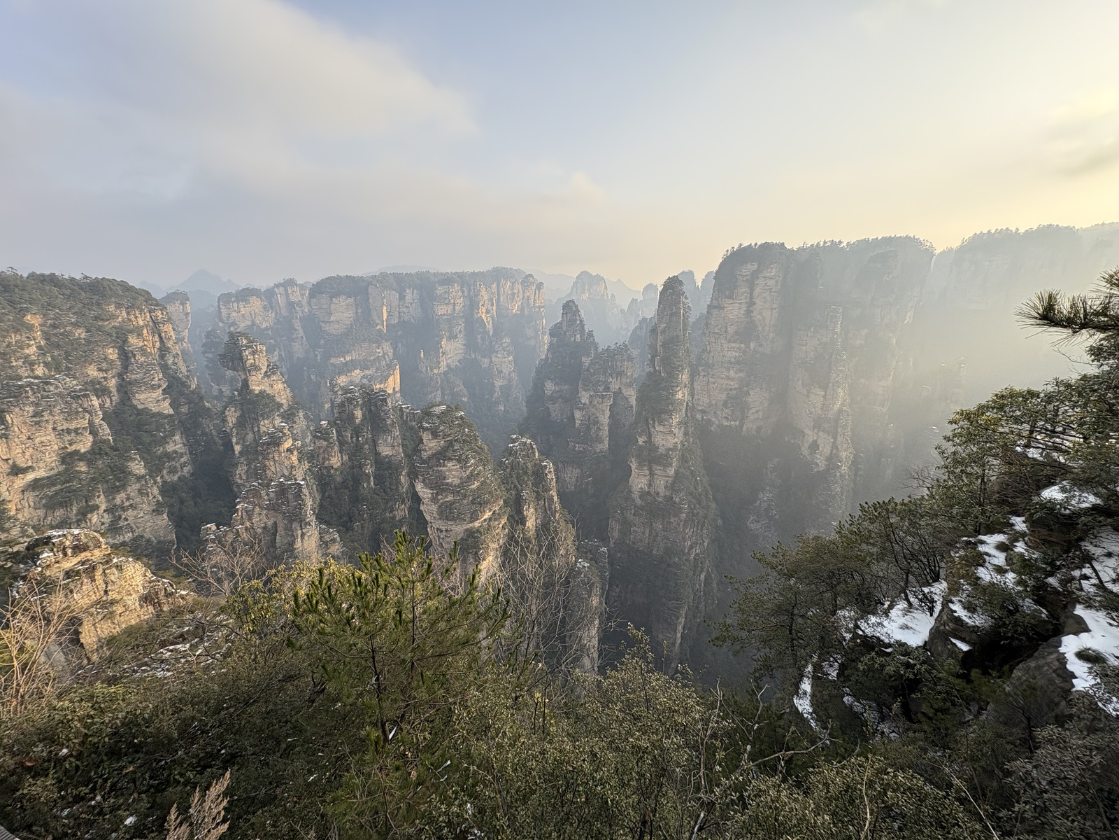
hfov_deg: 102.1
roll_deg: +0.3
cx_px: 560
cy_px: 420
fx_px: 453
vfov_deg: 85.7
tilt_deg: -15.2
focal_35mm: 14
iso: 64
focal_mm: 2.22
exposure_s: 1/525
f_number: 2.2
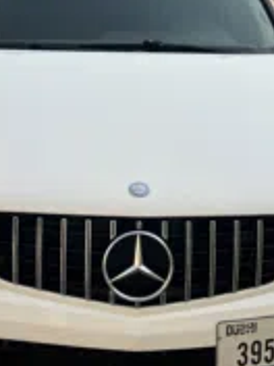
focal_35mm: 59
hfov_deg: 24.8
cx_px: 120
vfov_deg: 32.7
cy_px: 189
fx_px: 623
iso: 50
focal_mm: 5.7
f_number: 1.5
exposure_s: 1/2841
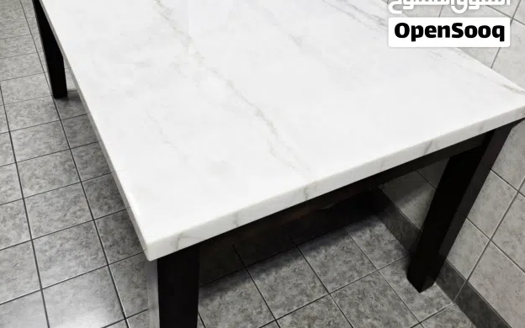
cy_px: 168
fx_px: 358
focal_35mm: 25
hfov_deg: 72.5
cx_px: 262
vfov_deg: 49.3
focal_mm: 6.3
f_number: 1.7
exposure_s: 1/182
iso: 64
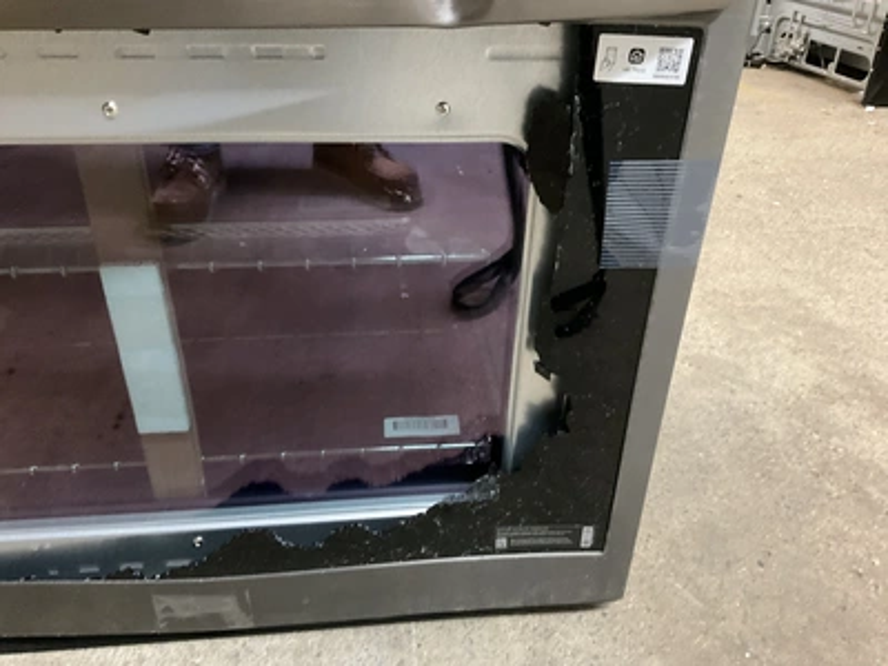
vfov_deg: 48.2
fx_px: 744
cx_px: 444
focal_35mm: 29
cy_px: 333
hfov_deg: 61.7
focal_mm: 3
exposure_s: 1/30
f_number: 1.8
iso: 500
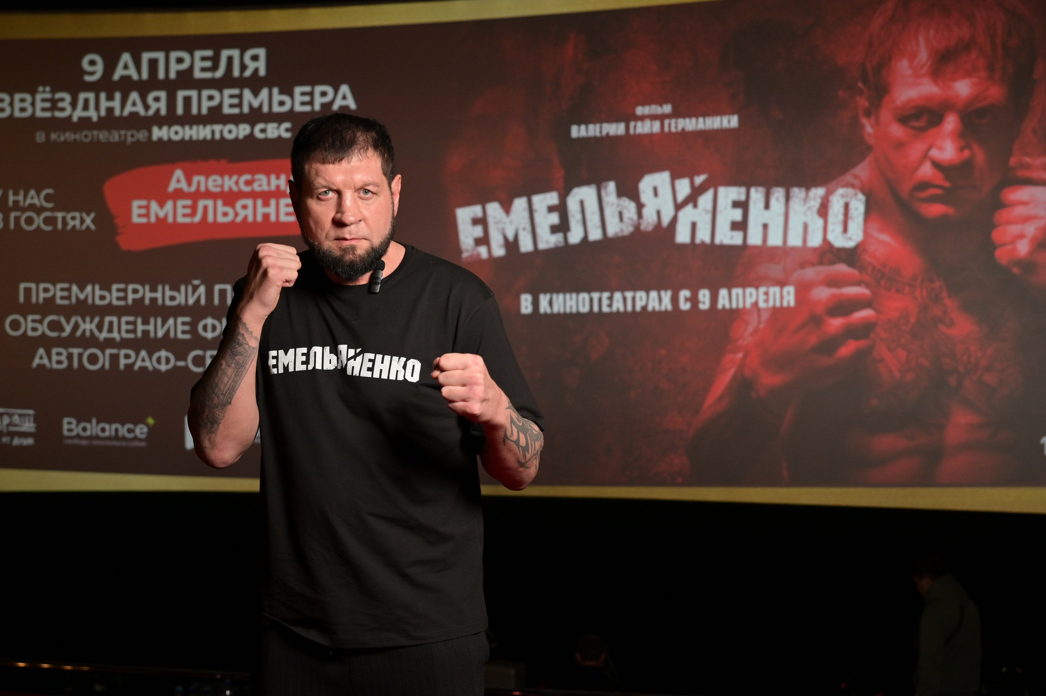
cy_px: 348
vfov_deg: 31.8
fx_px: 1219
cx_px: 523
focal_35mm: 42
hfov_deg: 46.4
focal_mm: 42
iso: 1000
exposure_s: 1/100
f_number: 4
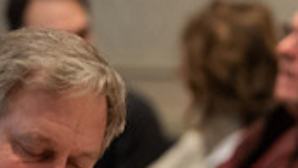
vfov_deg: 2.1
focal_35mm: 582
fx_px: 4602
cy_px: 178
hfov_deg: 3.7
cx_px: 461
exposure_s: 1/200
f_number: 2.8
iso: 5000
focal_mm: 165
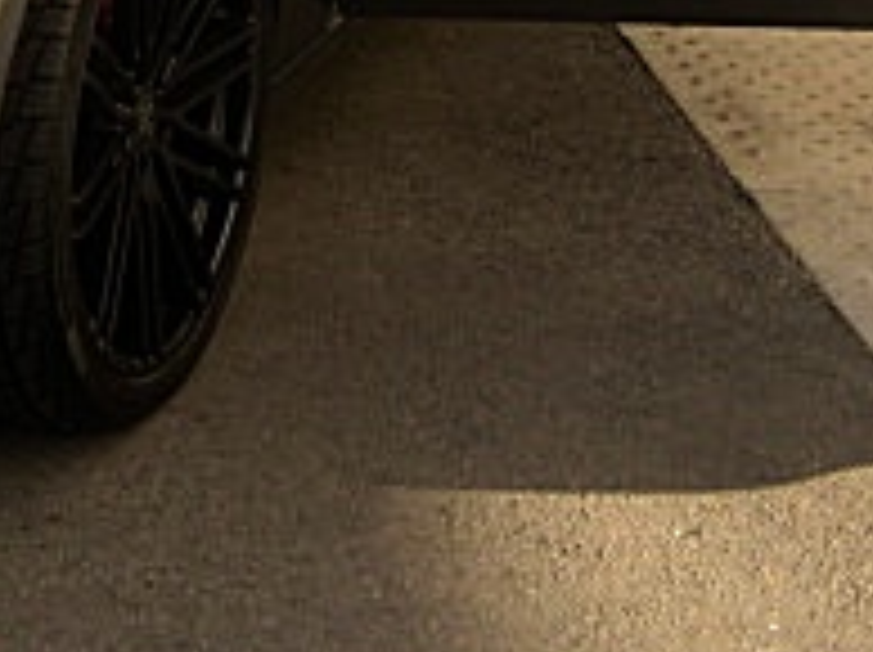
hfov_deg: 16.1
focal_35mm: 119
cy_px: -229
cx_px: -99
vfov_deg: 12.0
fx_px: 2997
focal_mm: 6.3
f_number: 2.8
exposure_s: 1/200
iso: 50
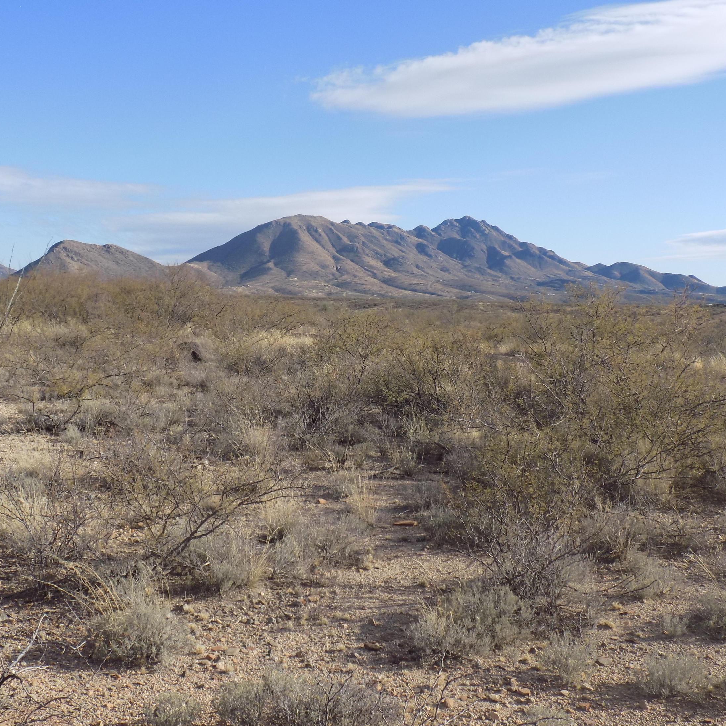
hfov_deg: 40.9
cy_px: 361
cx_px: 332
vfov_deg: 40.9
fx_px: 973
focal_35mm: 41
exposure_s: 1/800
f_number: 3.4
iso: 80
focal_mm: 6.1
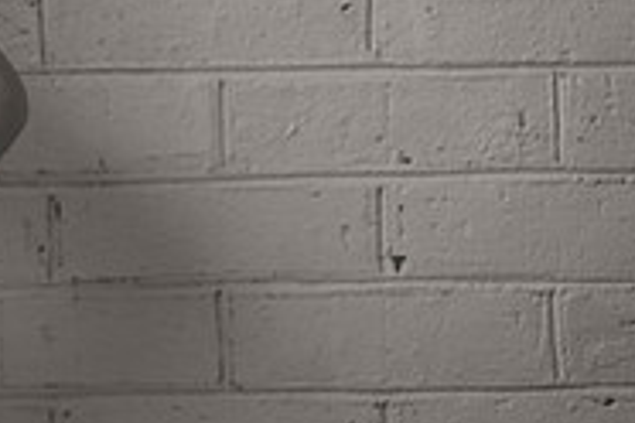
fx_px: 7496
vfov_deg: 3.2
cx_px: -442
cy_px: -168
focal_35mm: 425
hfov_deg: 4.8
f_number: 3.2
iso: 100
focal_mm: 120
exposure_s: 1/160
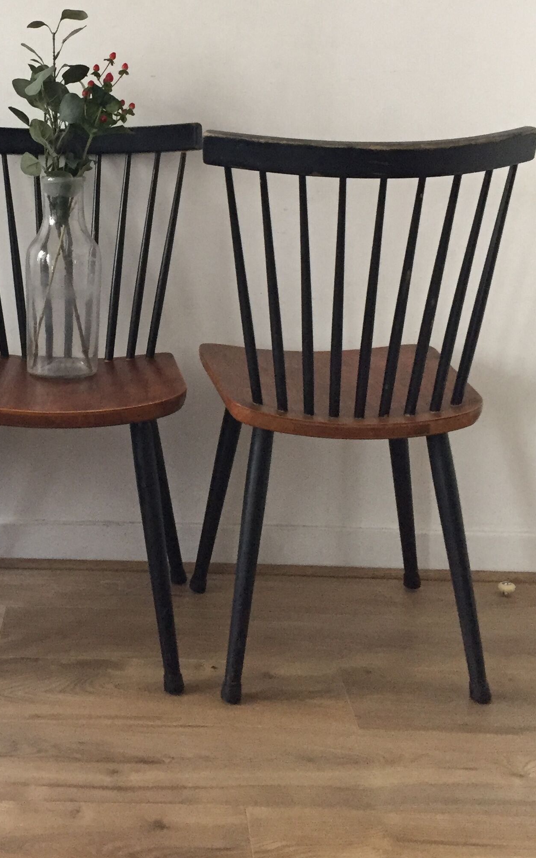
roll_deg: +0.2
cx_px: 82
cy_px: 226
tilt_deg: -9.0
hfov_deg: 25.2
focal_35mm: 50
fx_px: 1169
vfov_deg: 39.3
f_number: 2.2
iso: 250
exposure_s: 1/33
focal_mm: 4.15
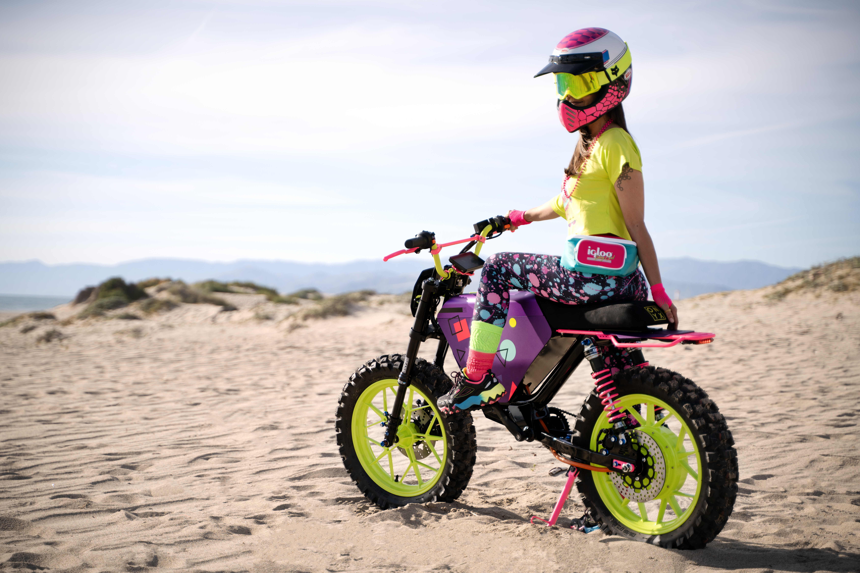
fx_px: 1553
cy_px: 286
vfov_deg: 20.9
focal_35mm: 65
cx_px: 430
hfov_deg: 31.0
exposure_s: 1/3200
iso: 200
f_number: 2.8
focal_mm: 65
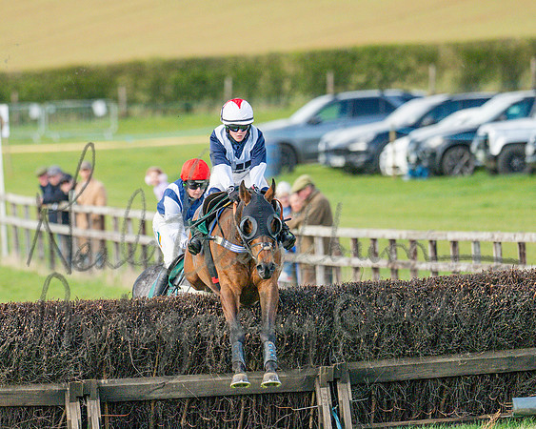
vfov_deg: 1.8
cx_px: 167
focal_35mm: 880
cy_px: 150
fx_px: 13958
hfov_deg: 2.2
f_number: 4.5
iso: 400
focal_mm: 400
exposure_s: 1/2000
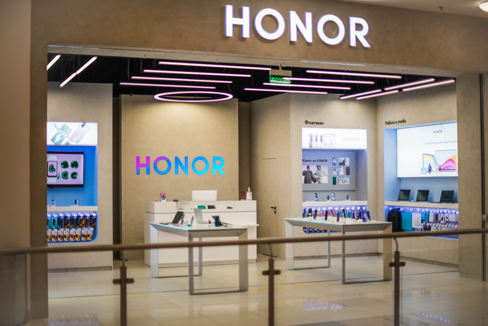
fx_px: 678
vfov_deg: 27.0
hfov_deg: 39.6
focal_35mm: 50
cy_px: 163
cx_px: 244
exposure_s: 1/1000
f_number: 1.4
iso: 100
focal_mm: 50
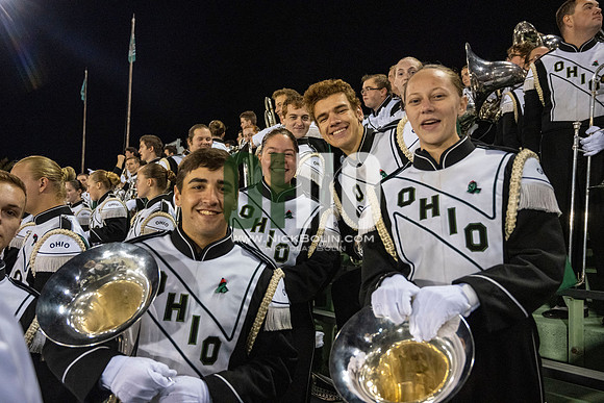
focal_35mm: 29
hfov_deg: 63.6
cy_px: 202
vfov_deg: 45.0
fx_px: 487
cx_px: 302
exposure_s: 1/500
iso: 3200
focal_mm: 29
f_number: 4
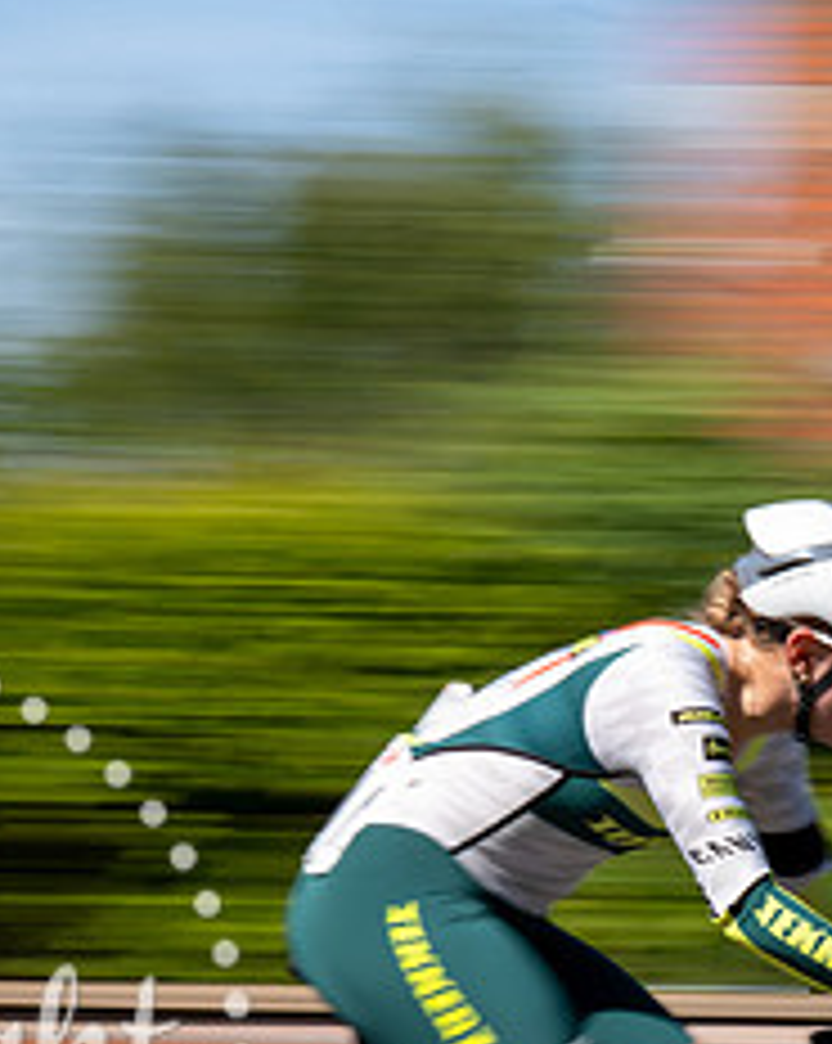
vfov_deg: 10.7
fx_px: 5582
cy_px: 748
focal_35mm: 181
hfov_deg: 8.5
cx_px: 660
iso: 100
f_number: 18
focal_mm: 70
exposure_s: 1/40
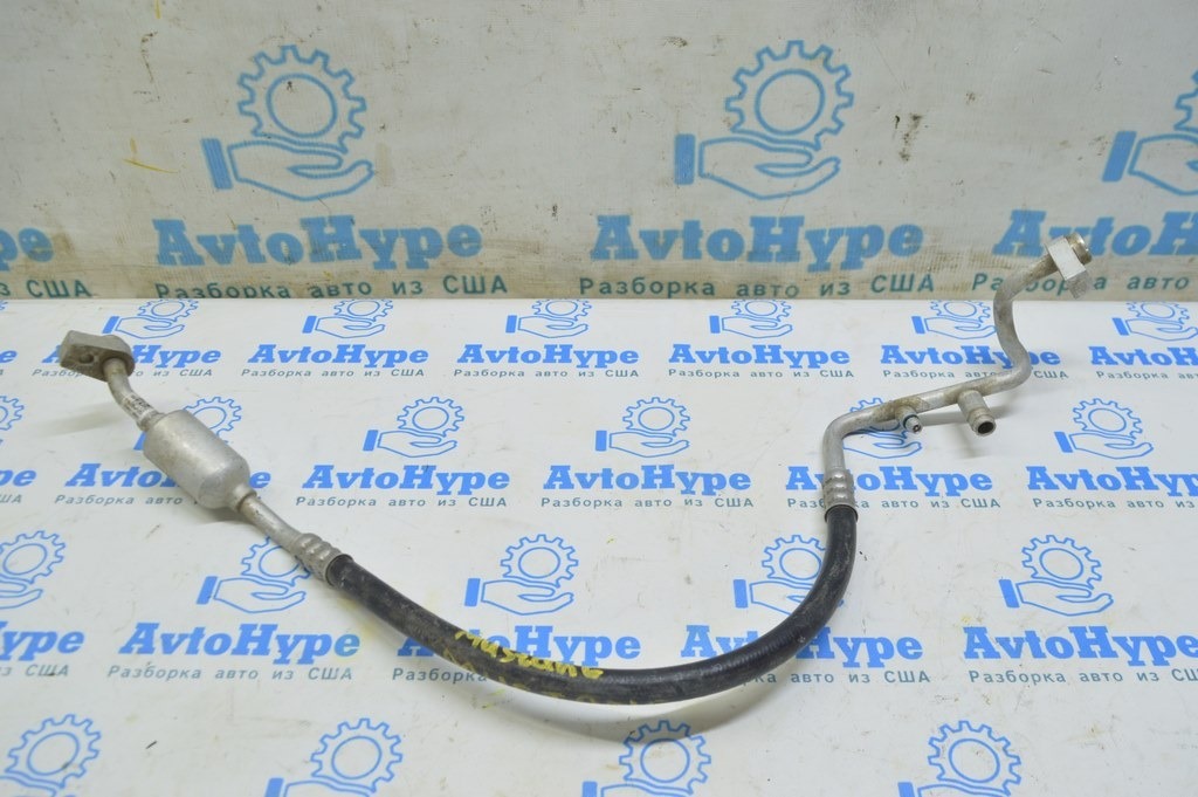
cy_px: 398
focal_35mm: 32
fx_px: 1047
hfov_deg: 59.5
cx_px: 599
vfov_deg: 41.6
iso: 400
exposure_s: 1/20
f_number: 5.6
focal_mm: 21
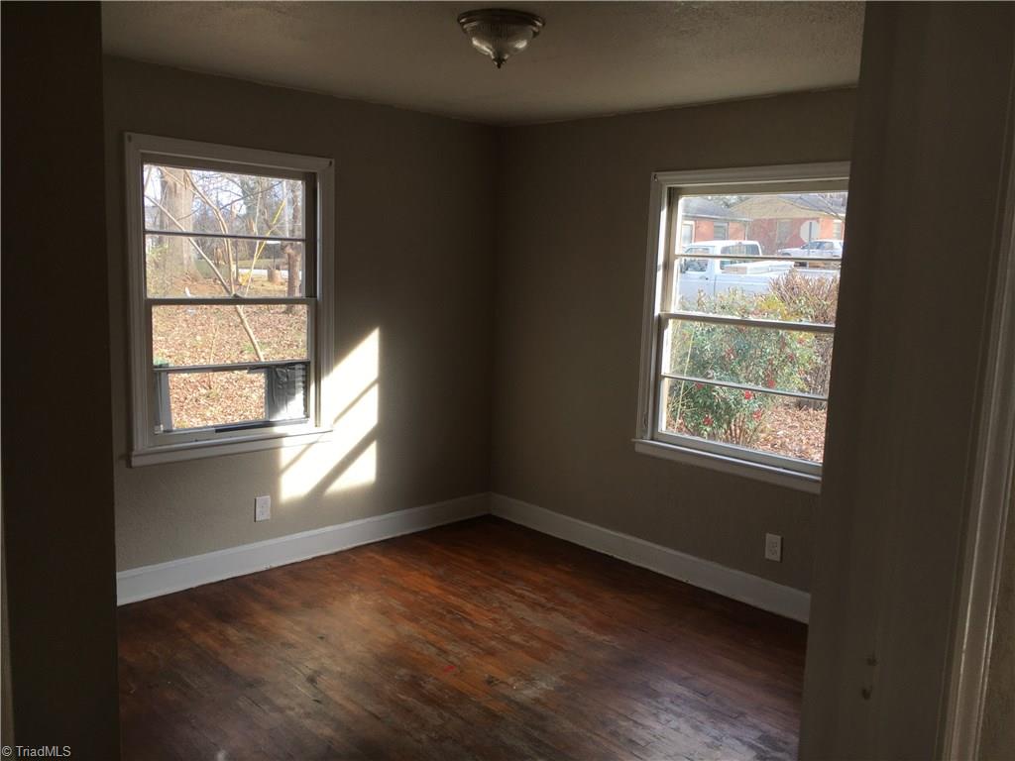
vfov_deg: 48.2
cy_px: 380
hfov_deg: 61.7
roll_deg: -2.3
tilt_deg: -7.2
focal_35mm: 29
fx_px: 850
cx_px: 508
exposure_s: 1/120
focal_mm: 4.15
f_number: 2.2
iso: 25
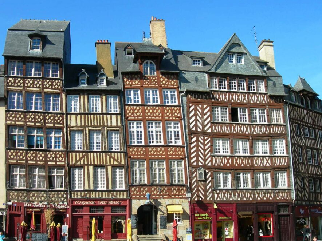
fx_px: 409
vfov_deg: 32.9
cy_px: 125
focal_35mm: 44
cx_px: 163
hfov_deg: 42.9
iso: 50
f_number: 4.8
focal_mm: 7.8
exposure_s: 1/315
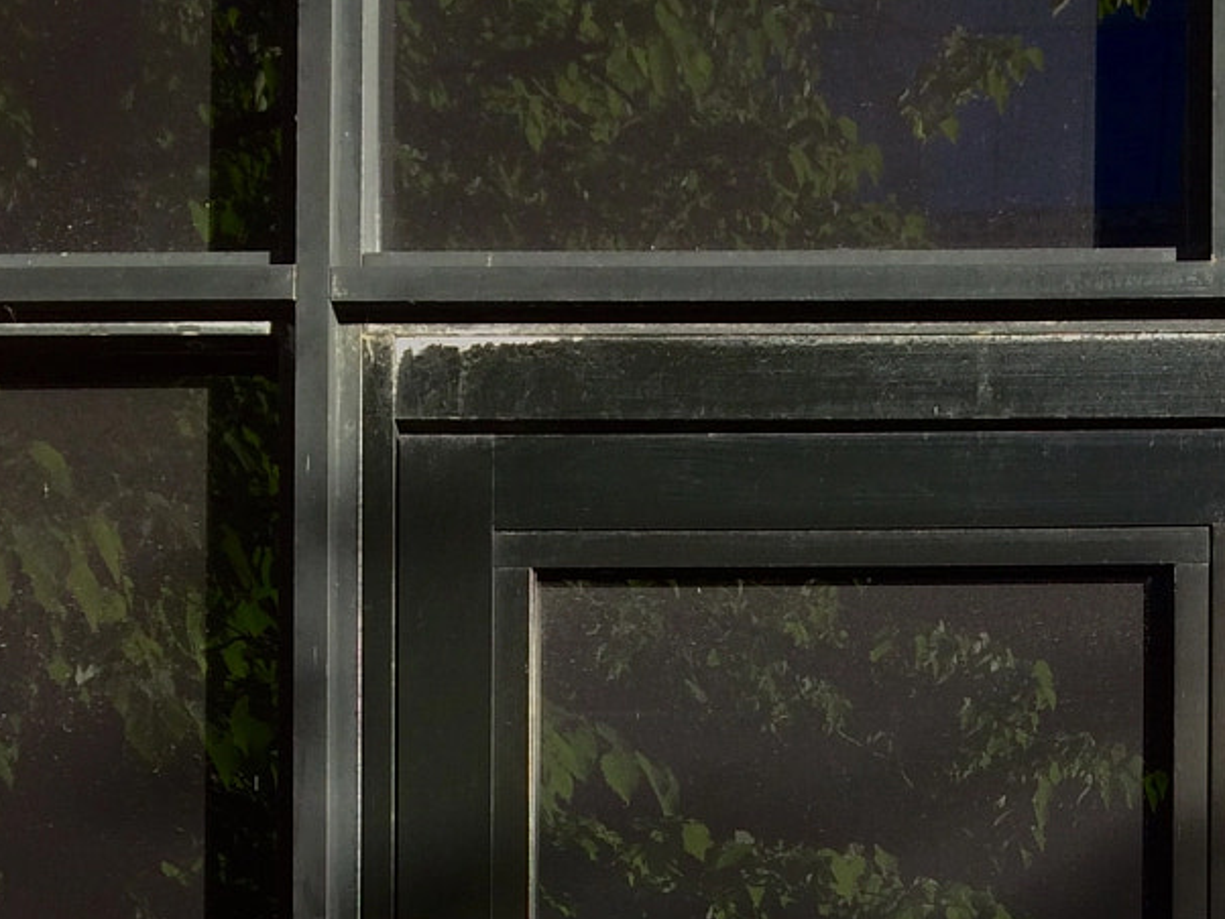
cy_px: 1462
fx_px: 2726
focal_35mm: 77
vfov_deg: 17.0
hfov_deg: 24.5
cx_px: 1128
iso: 32
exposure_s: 1/238
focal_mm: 4.15
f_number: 2.2
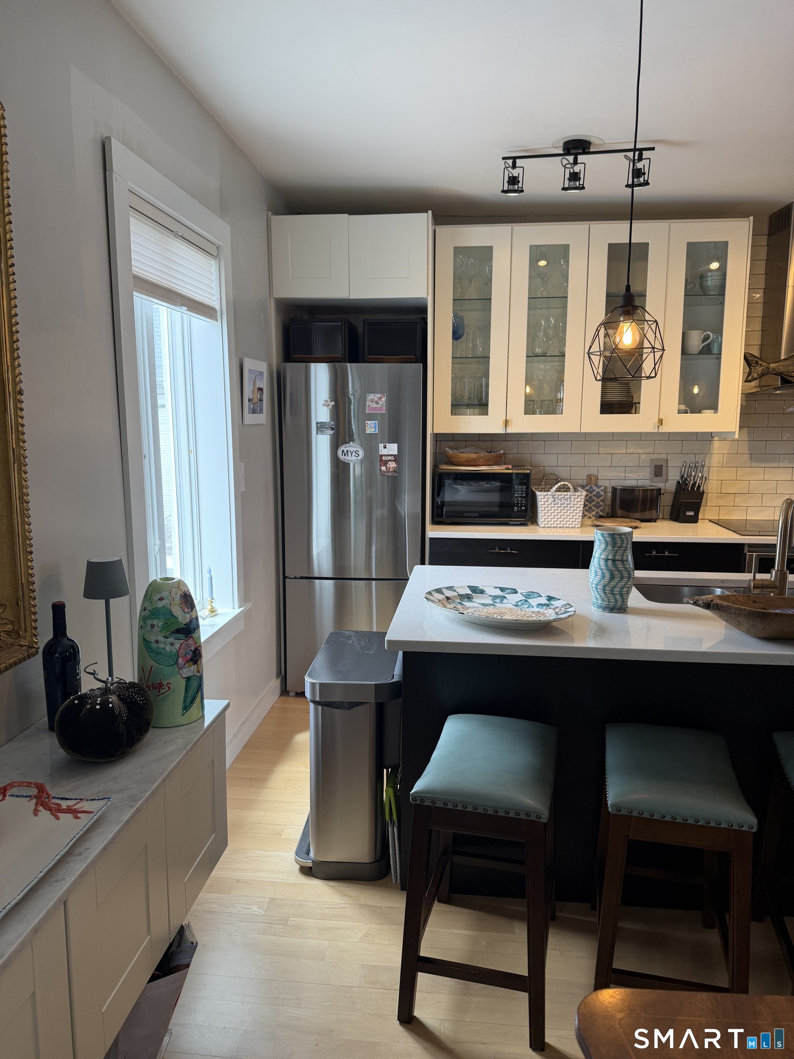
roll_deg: +1.8
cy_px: 530
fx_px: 734
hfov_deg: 56.8
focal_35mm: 24
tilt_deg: -8.1
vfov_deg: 71.6
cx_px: 397
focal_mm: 6.76
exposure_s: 1/120
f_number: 1.78
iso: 100
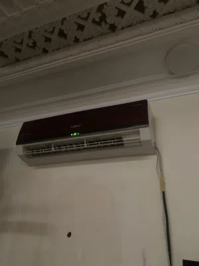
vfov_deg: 67.3
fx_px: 199
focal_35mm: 26
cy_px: 133
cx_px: 100
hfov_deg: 53.1
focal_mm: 4.25
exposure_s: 1/28
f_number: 1.8
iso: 1000
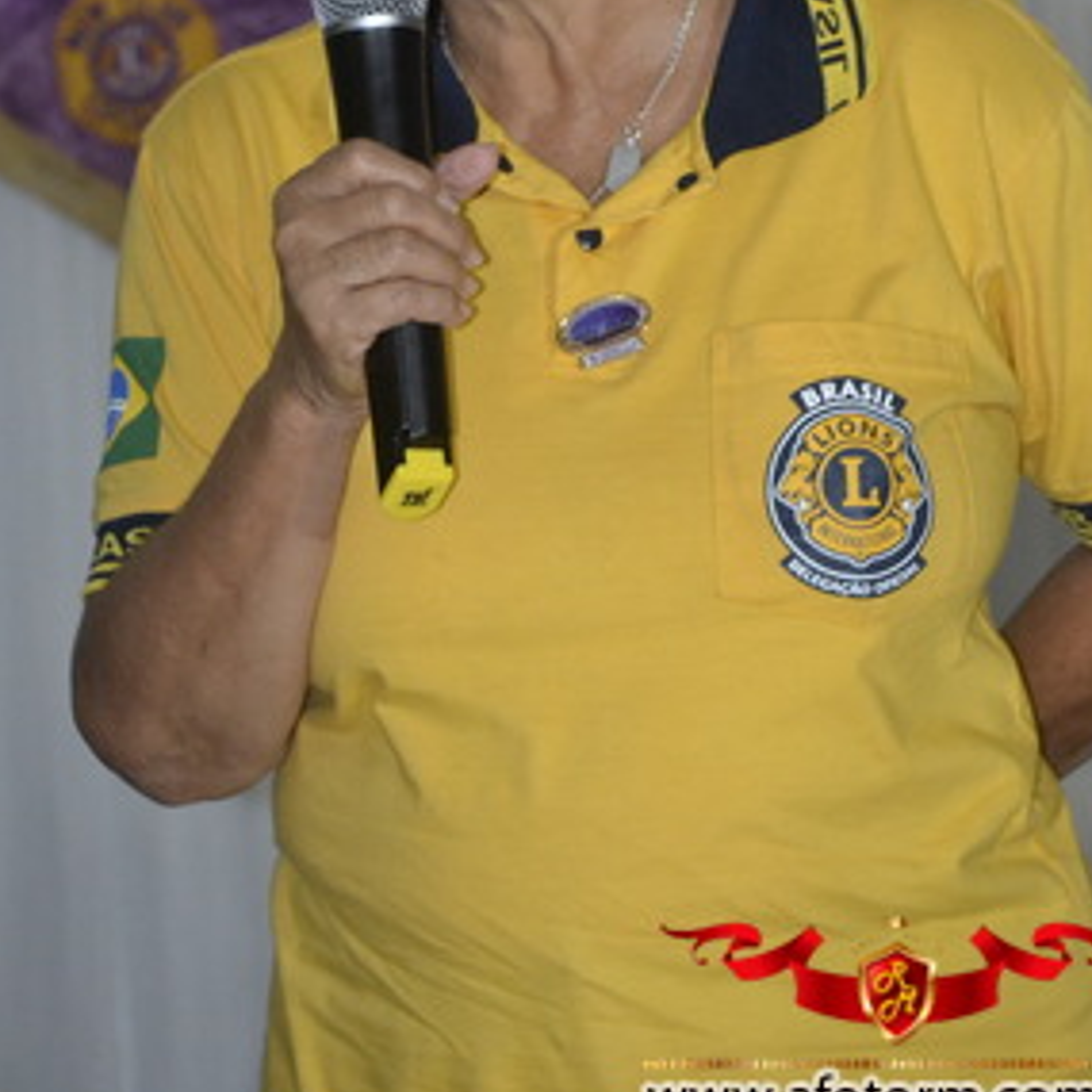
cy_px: 228
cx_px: 563
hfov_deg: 8.8
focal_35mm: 199
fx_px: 7102
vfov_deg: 8.8
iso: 3200
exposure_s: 1/60
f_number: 5.6
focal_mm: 90
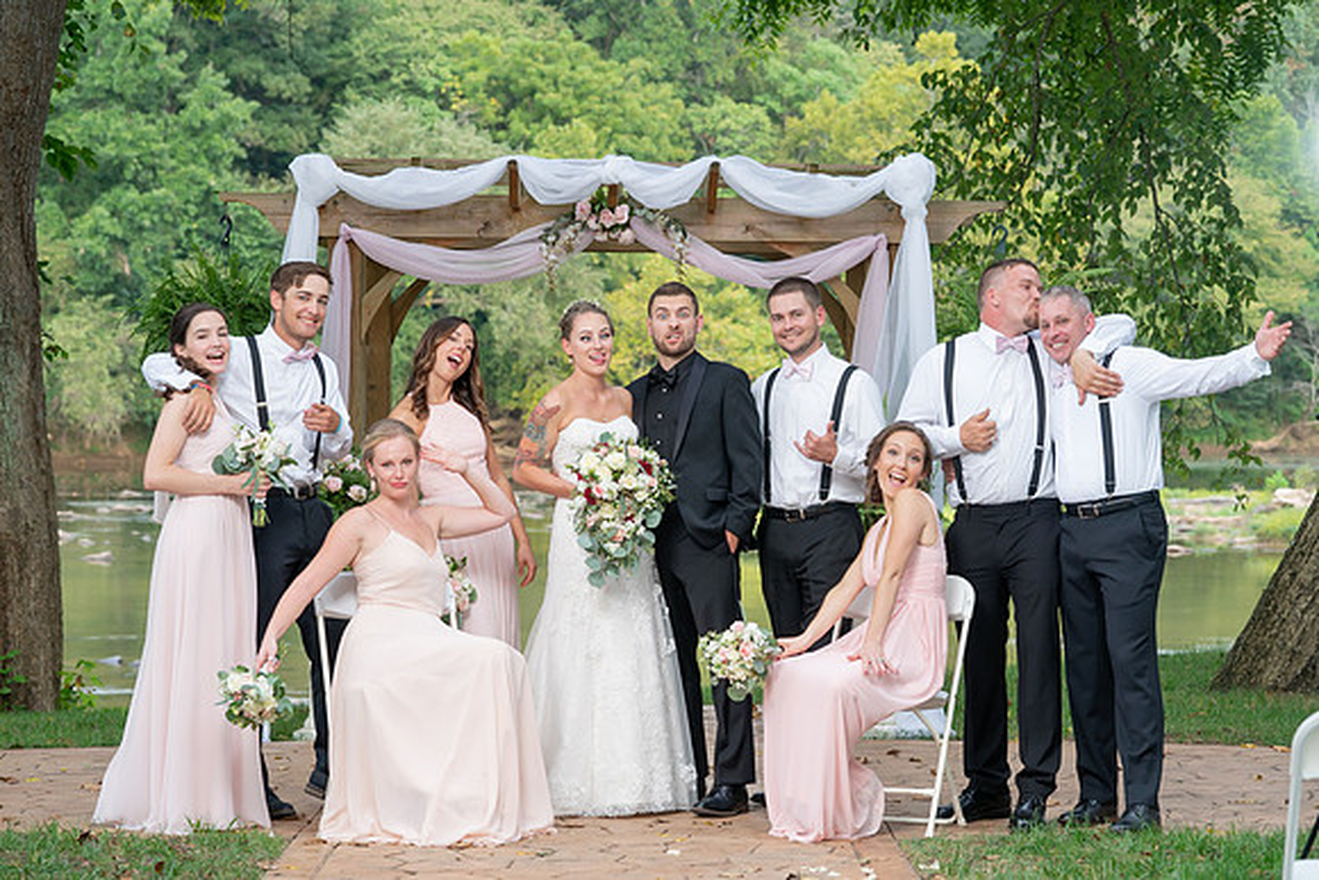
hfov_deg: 21.3
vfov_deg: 14.3
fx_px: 3500
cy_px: 435
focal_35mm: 96
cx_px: 640
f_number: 5.6
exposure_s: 1/200
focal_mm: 92
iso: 640
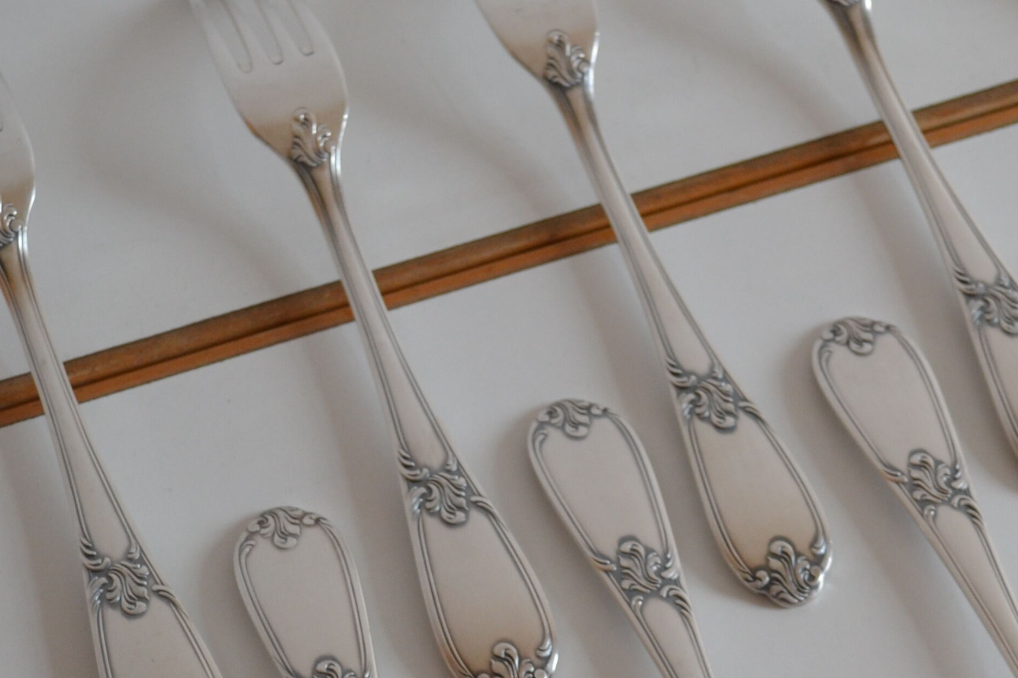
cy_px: 566
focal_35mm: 96
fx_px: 2714
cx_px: 798
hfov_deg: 21.0
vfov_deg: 14.2
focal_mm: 26
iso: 400
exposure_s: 1/80
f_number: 4.5
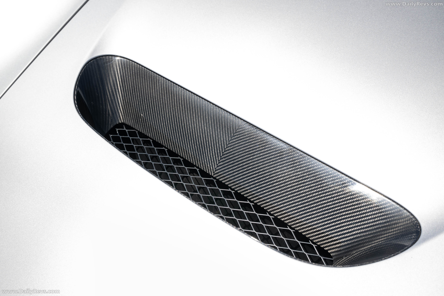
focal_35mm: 56
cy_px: 148
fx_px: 691
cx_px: 222
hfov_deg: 35.6
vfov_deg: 24.2
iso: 100
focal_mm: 56
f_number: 8
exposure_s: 1/100
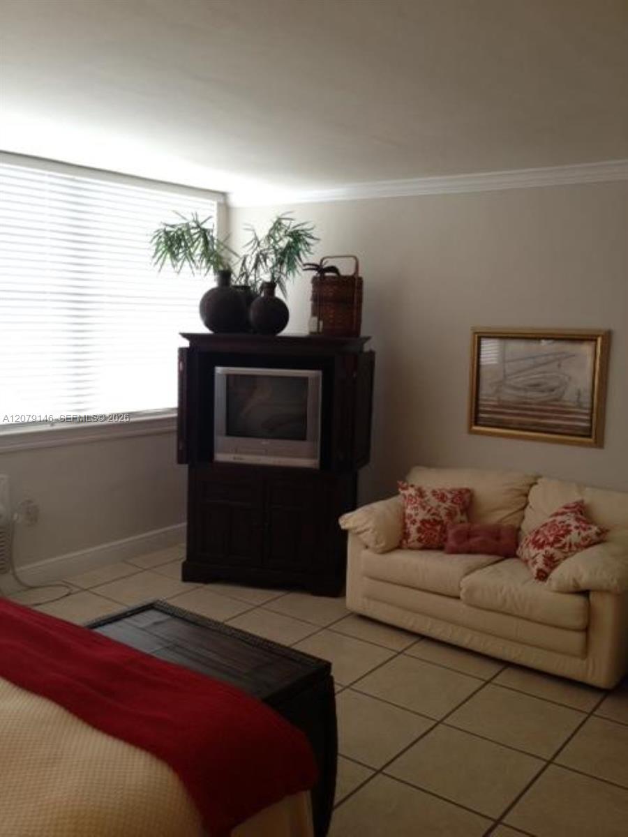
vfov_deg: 52.6
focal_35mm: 35
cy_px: 418
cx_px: 314
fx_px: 847
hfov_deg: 40.7
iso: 64
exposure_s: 1/30
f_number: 2.4
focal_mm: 4.28
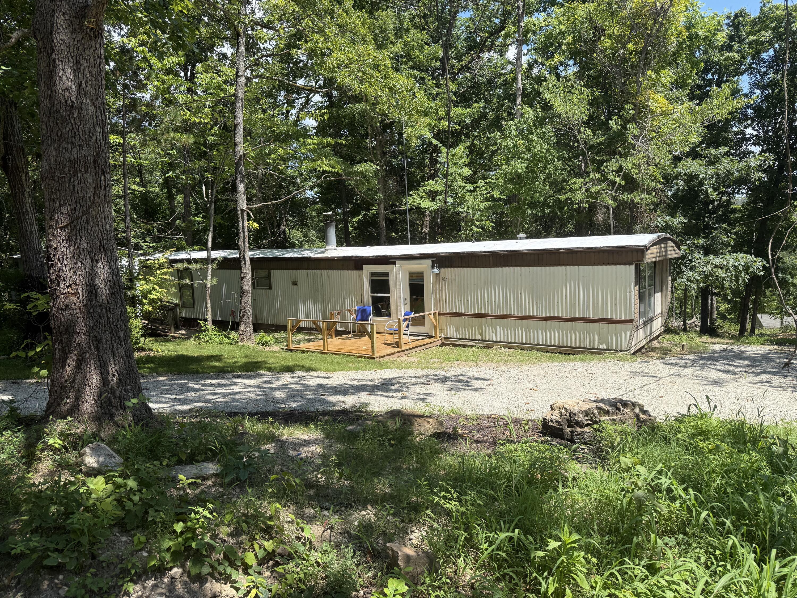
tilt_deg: -6.3
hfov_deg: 71.6
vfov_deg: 56.8
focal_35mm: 24
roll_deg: +2.0
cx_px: 398
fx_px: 553
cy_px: 299
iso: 100
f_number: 1.78
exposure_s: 1/2907
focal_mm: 6.76
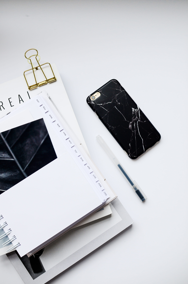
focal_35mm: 46
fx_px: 362
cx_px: 93
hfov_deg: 29.1
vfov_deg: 42.8
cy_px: 141
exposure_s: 1/100
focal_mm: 30
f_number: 4
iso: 250
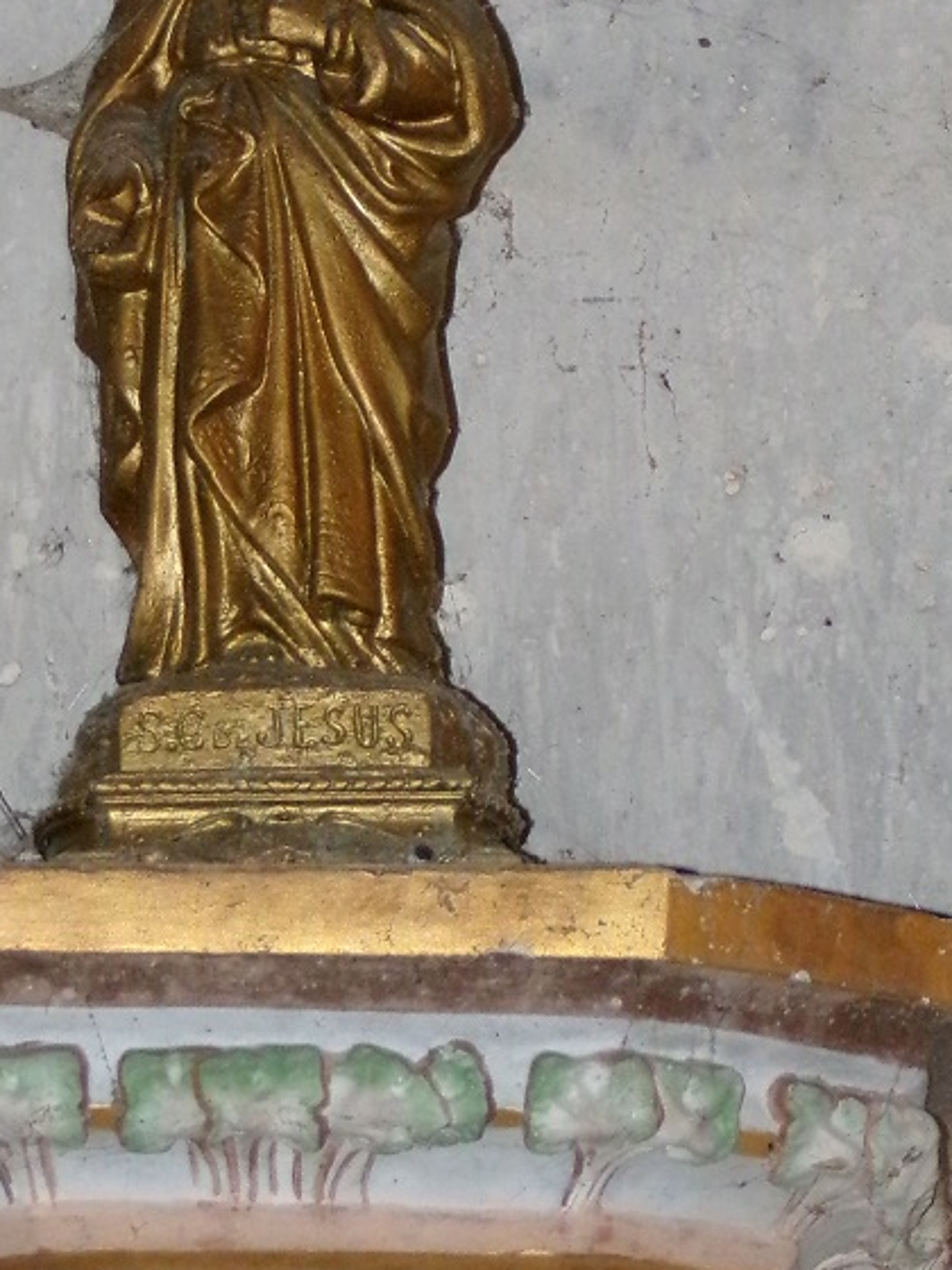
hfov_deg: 4.1
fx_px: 13201
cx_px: 340
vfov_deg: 5.5
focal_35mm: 360
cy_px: 882
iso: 800
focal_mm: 31.3
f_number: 4.7
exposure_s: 1/100
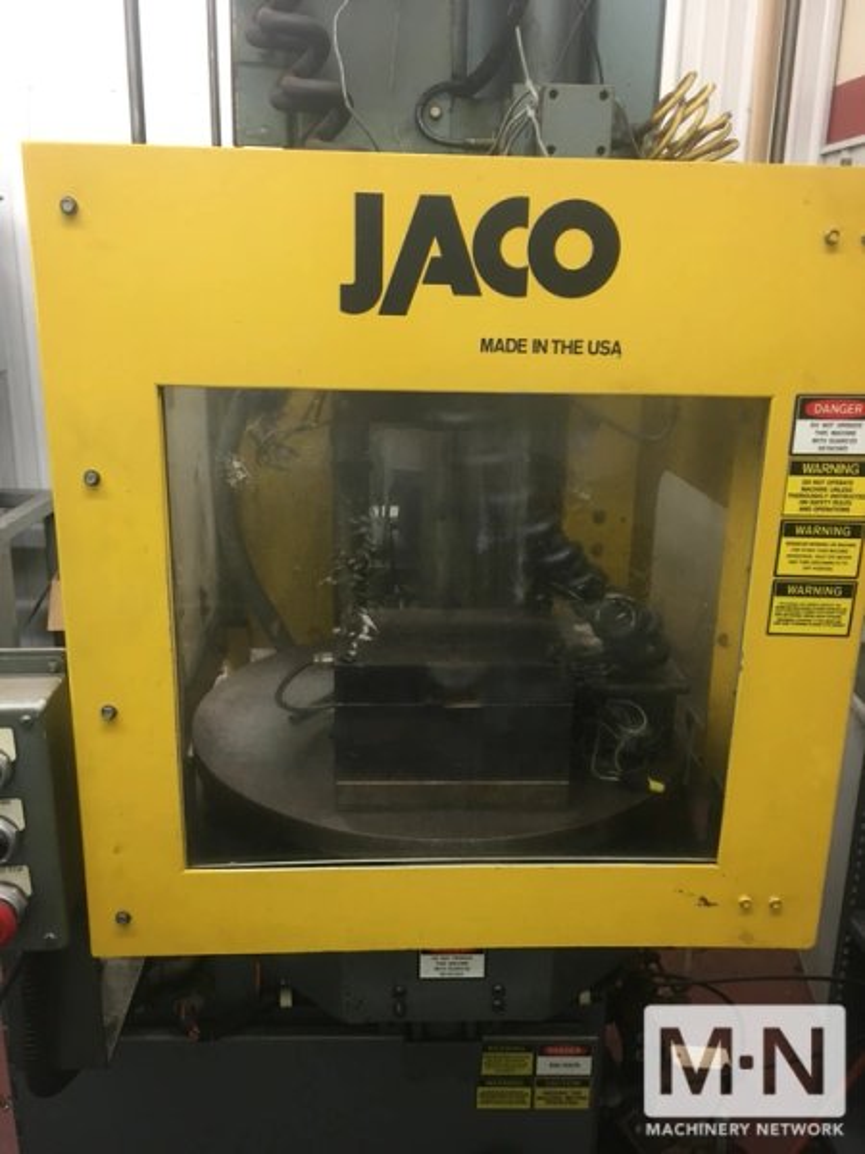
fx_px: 966
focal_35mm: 29
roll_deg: -1.7
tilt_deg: -15.3
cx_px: 432
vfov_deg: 61.7
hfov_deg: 48.2
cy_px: 577
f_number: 2.2
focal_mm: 4.15
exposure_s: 1/30
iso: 80
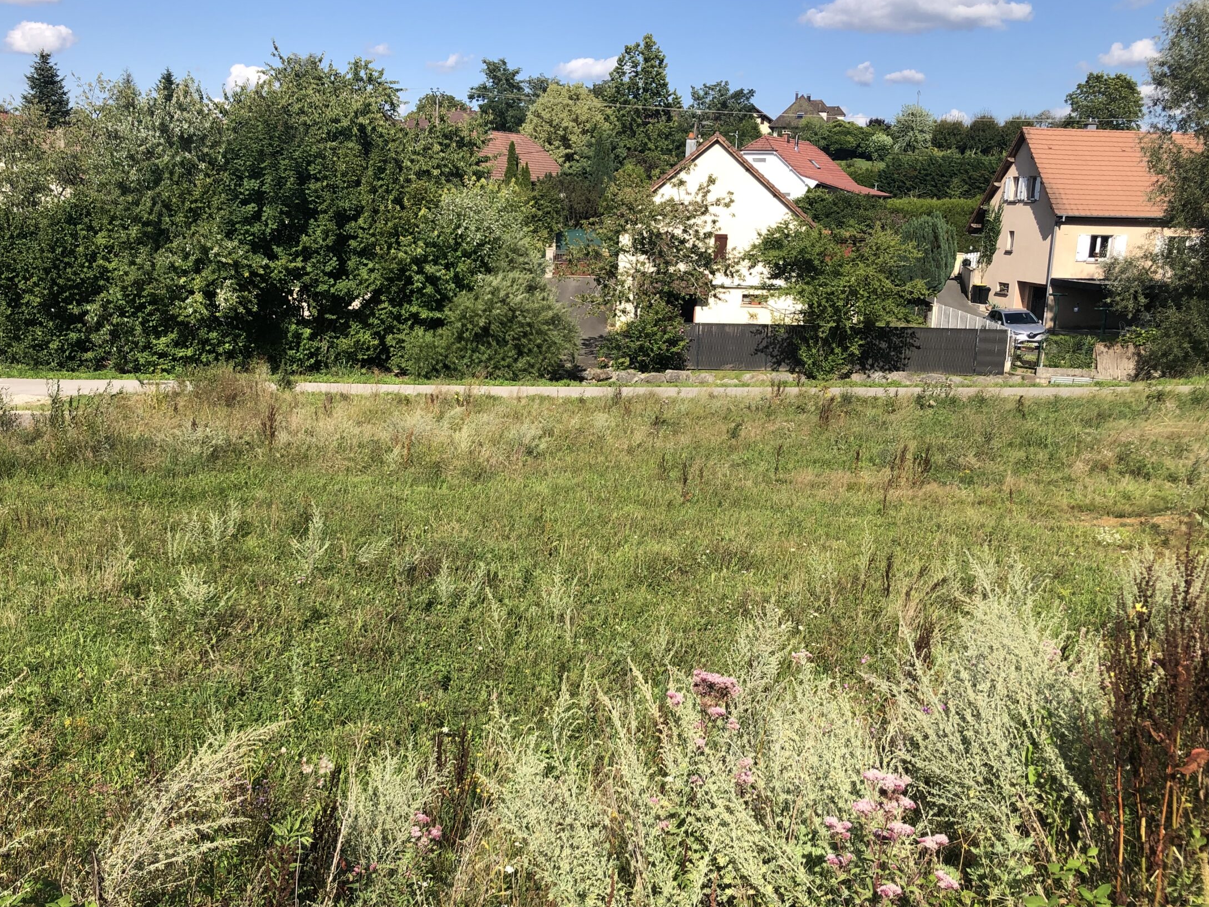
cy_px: 479
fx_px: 1153
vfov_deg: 42.9
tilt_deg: -11.8
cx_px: 583
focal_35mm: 33
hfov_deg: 55.3
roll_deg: -1.0
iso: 20
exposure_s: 1/1600
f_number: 1.8
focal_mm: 3.99
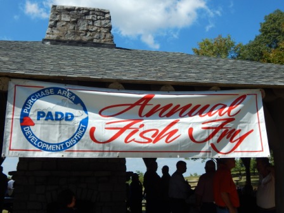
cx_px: 142
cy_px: 106
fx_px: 312
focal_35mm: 38
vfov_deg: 37.7
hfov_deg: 49.0
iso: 125
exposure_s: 1/400
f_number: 6.9
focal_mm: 6.8
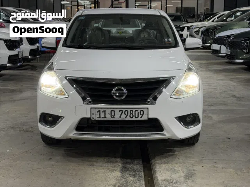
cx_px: 125
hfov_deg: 39.7
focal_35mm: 48
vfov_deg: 30.3
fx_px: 347
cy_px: 94
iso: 100
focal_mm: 6.76
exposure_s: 1/100
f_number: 1.78
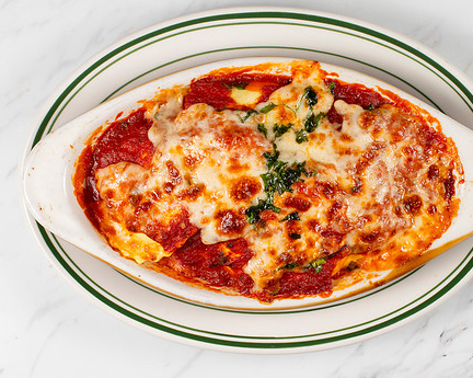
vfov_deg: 16.5
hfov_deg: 20.6
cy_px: 225
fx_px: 1301
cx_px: 261
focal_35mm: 93
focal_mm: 50
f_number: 13
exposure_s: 1/250
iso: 200
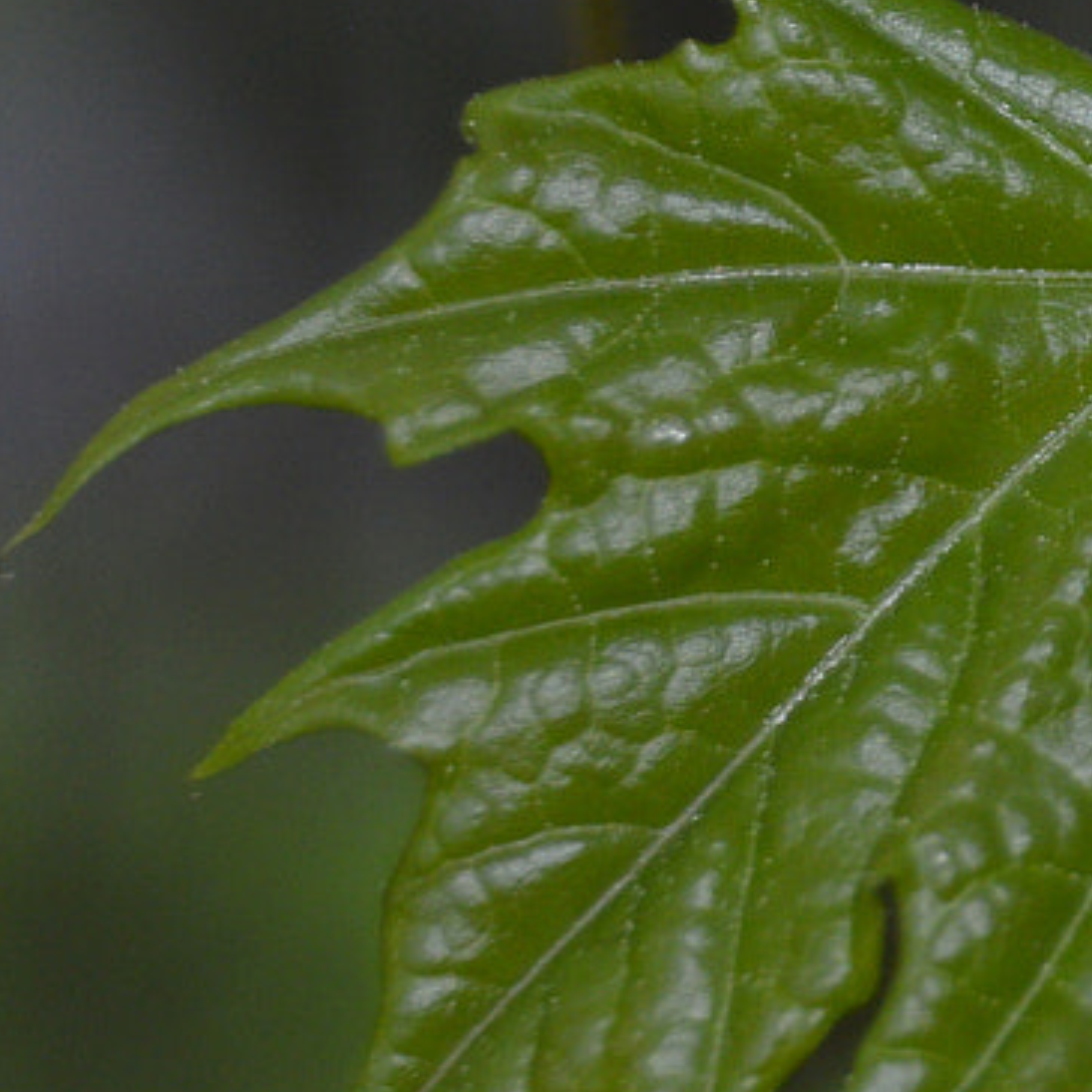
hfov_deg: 5.6
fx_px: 10952
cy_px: 281
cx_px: 2241
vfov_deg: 5.7
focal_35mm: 307
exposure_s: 1/60
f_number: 5.6
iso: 450
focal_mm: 55
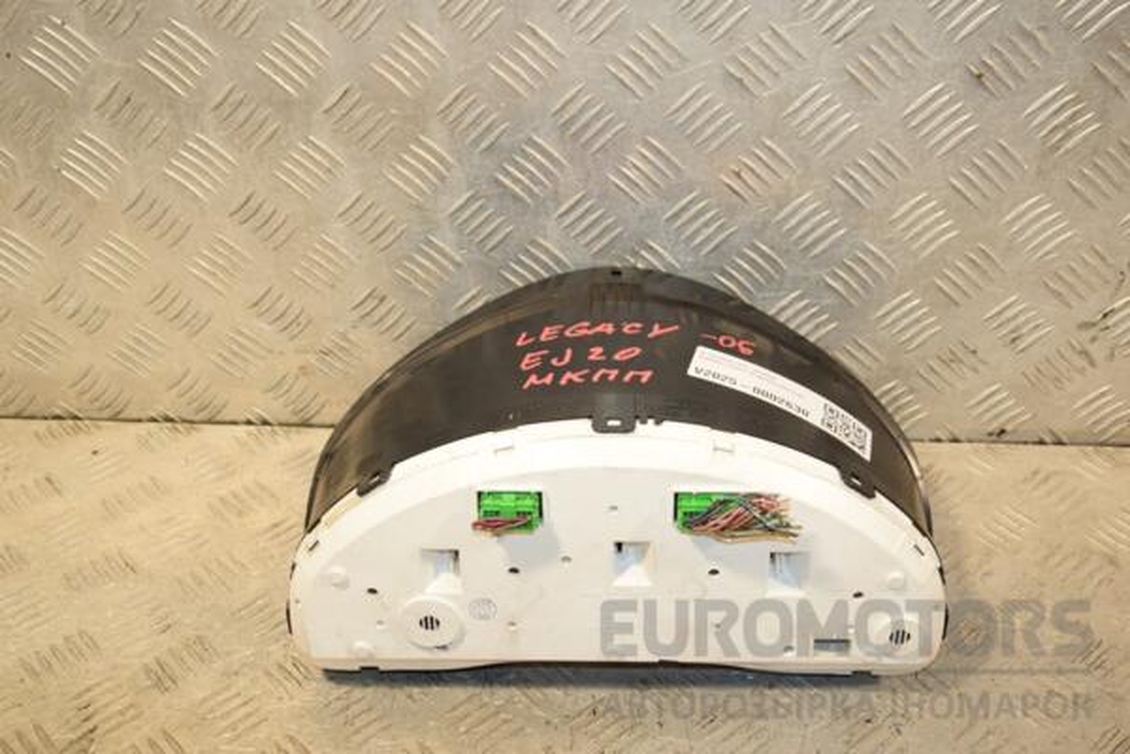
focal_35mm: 45
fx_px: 1412
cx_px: 565
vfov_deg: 29.9
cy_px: 377
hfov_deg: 43.6
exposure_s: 1/200
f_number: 6.3
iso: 800
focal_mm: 30
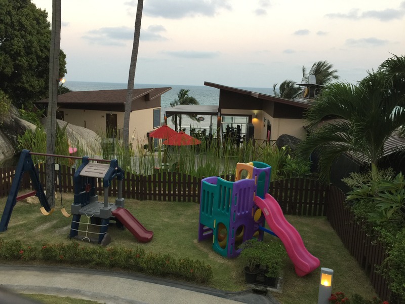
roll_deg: -2.2
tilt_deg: -10.9
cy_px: 152
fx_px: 339
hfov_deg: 61.7
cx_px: 202
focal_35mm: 29
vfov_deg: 48.2
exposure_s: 1/33
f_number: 2.2
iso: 32
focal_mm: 4.15
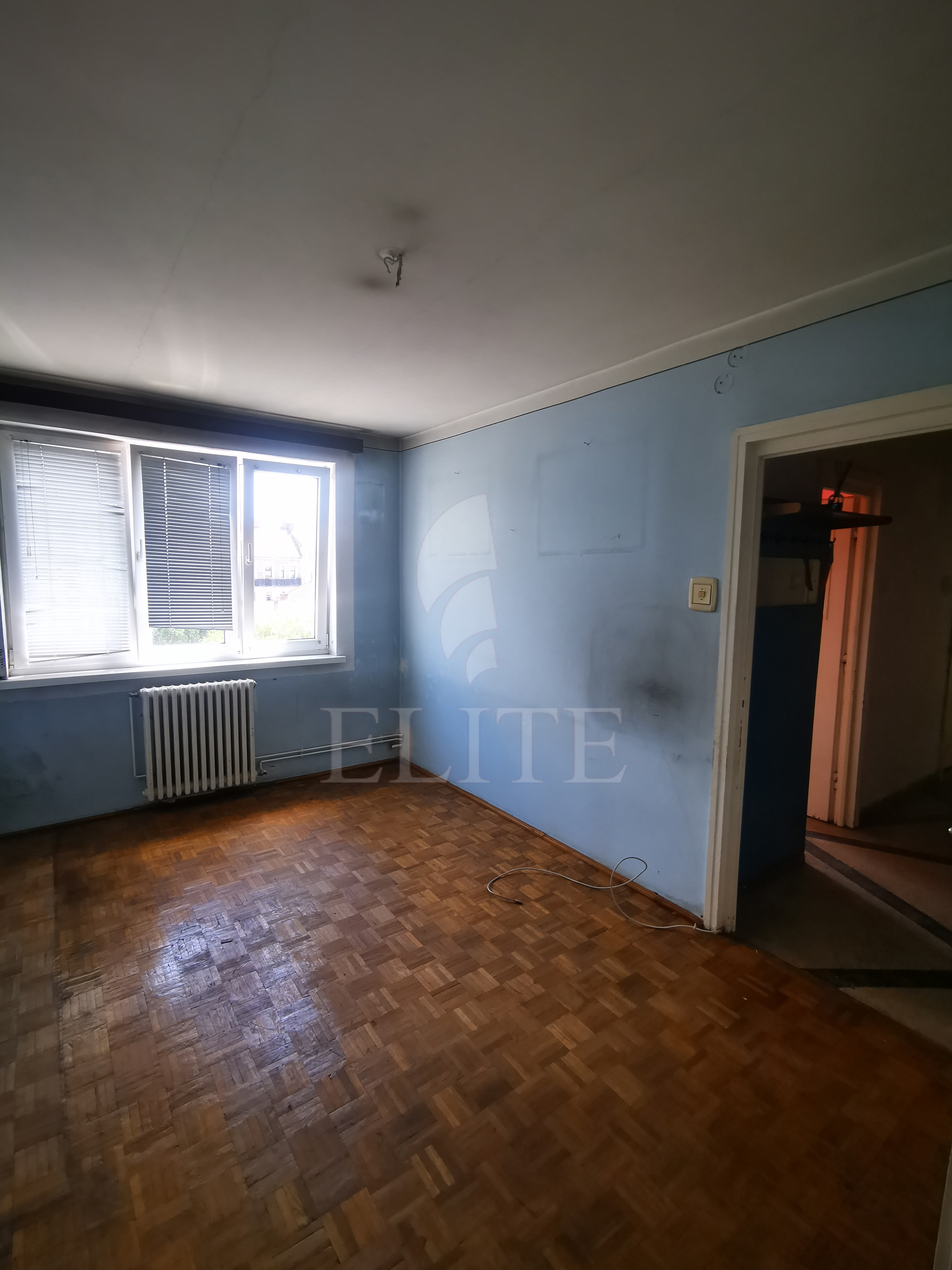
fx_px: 587
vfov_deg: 94.5
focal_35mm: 16
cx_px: 476
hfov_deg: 78.1
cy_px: 635
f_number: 2.2
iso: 64
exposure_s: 1/50
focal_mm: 2.35
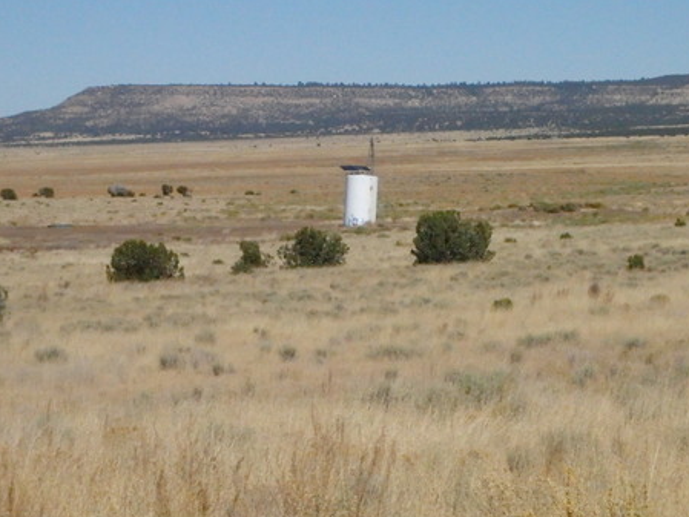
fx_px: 3106
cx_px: 358
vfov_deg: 9.5
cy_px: 283
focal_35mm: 156
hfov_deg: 12.7
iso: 2500
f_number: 18
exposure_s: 1/2000
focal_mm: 25
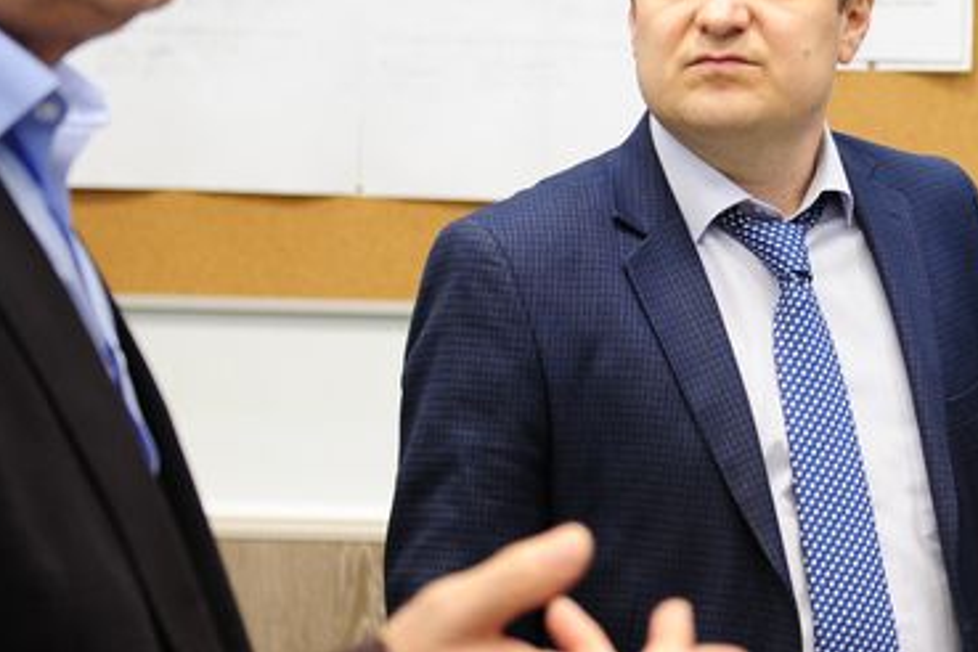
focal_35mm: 130
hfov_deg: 15.5
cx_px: 917
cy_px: 87
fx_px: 3531
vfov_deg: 10.5
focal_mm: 60
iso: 1600
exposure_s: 1/200
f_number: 3.2
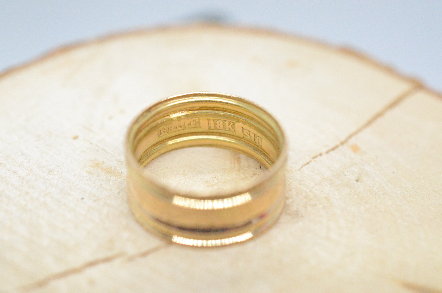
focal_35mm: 60
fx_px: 735
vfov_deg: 22.5
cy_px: 146
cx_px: 221
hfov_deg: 33.5
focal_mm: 40
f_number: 6.3
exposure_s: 1/2000
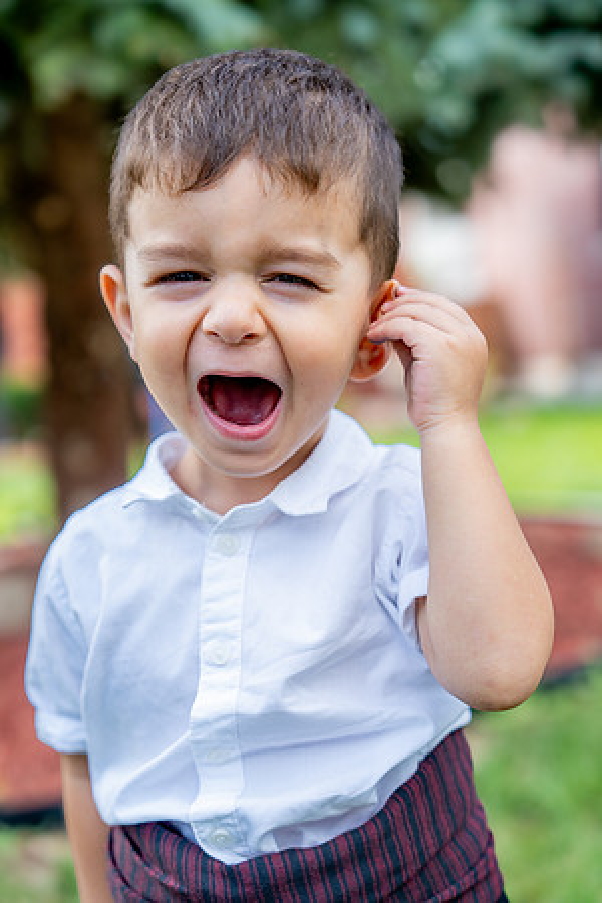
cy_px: 452
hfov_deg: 23.8
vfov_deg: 35.1
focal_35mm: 57
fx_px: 1430
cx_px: 301
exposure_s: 1/1000
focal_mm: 57
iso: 320
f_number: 2.8
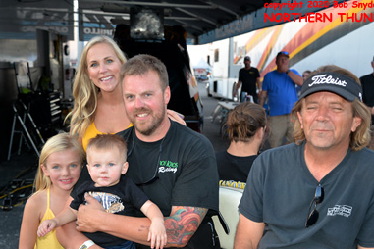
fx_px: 436
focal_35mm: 42
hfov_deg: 46.4
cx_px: 201
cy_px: 153
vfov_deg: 31.8
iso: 400
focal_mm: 32
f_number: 4
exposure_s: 1/60
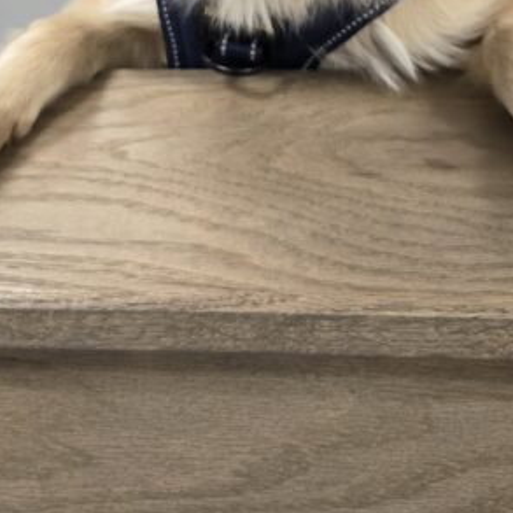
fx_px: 1190
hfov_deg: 24.3
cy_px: -154
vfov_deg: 21.9
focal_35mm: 71
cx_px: 208
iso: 200
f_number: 1.8
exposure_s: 1/120
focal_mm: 5.4
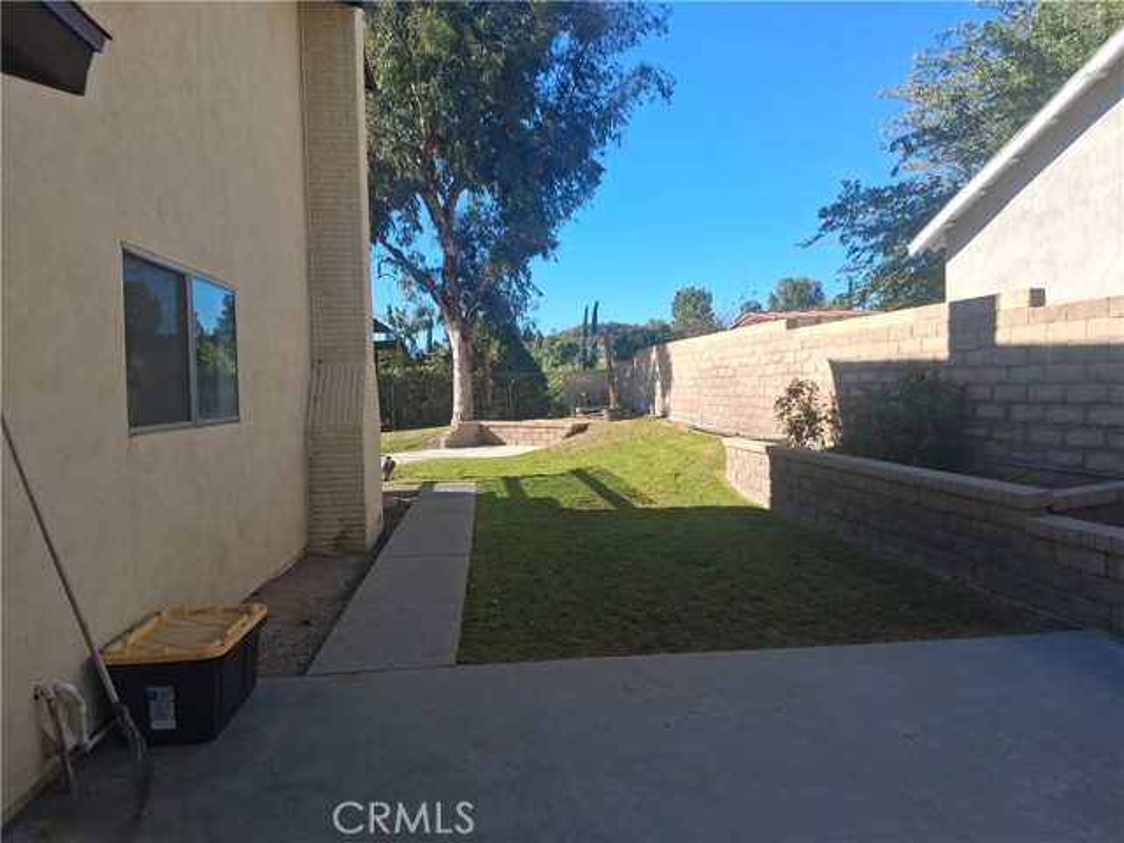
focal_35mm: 26
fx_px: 844
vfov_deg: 53.1
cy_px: 422
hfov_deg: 67.3
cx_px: 562
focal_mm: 3.98
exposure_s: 1/408
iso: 25
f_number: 1.8
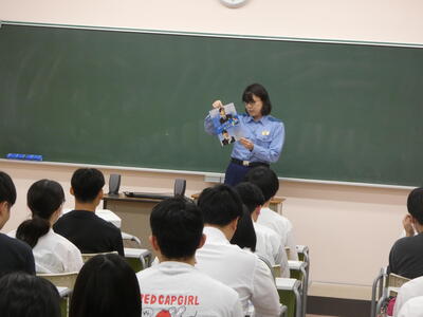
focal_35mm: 115
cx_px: 212
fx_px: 1405
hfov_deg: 17.1
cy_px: 158
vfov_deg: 12.9
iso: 640
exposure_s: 1/80
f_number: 5
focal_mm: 20.5
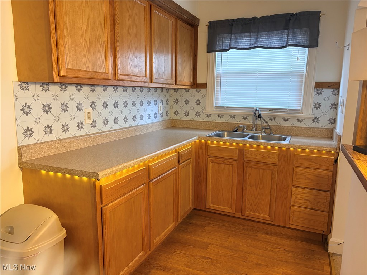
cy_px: 138
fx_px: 276
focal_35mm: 26
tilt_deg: -9.2
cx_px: 184
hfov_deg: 67.3
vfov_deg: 53.1
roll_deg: -0.7
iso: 200
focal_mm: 5.96
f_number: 1.6
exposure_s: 1/60
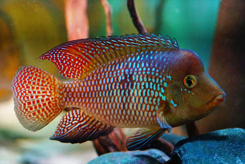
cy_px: 82
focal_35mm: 135
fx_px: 919
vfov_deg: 10.2
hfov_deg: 15.2
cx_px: 122
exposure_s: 1/320
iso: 2500
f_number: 2.8
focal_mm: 90
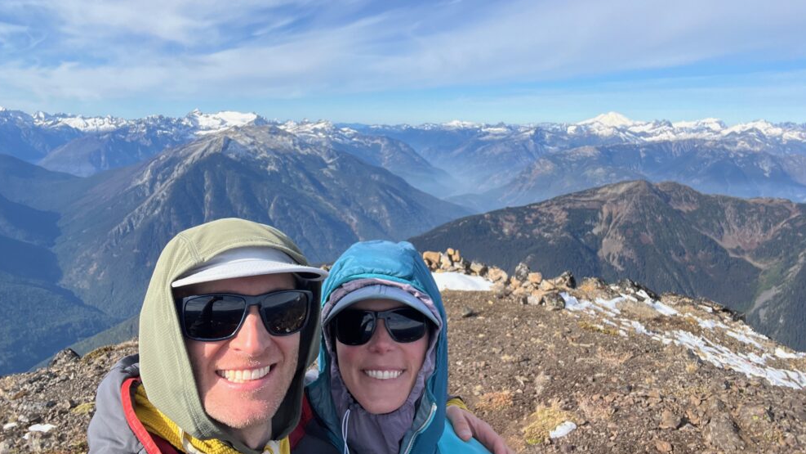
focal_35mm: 26
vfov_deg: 44.0
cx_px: 411
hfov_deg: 71.9
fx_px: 556
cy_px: 170
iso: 32
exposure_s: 1/730
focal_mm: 2.71
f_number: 2.2
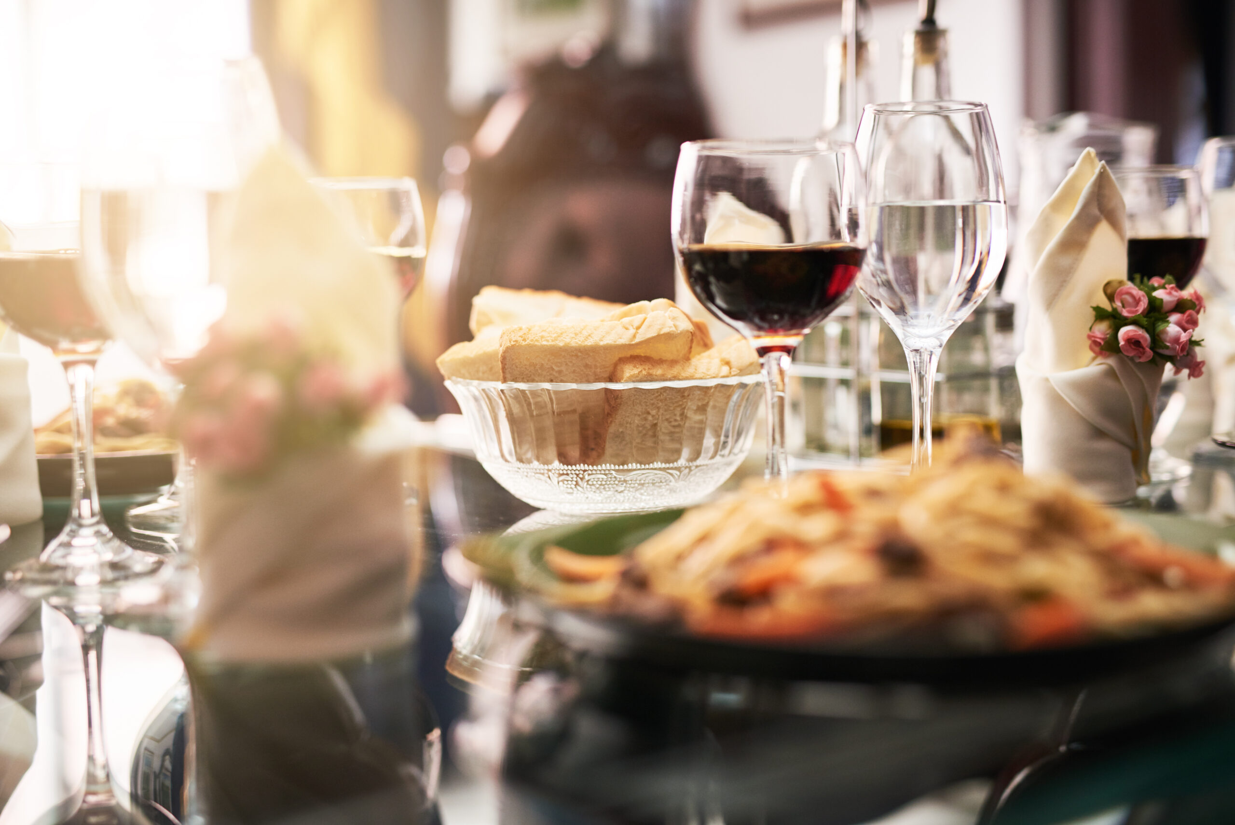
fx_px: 1716
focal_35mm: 50
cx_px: 618
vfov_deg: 27.0
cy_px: 412
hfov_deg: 39.6
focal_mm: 50
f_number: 2
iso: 400
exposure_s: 1/200
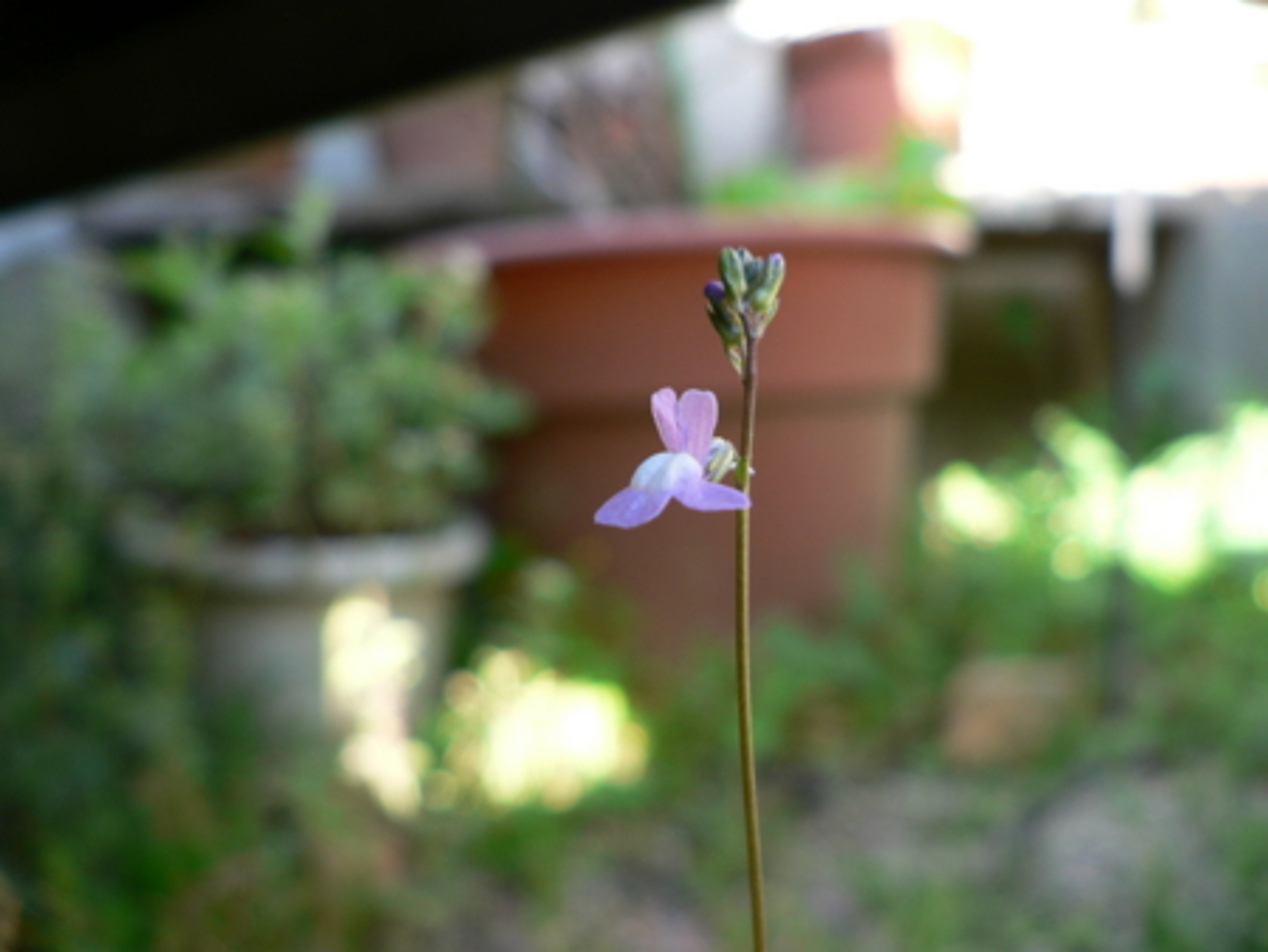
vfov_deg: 39.7
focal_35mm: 36
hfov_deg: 51.3
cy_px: 476
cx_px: 634
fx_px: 1319
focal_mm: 6
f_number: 2.8
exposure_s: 1/40
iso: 80
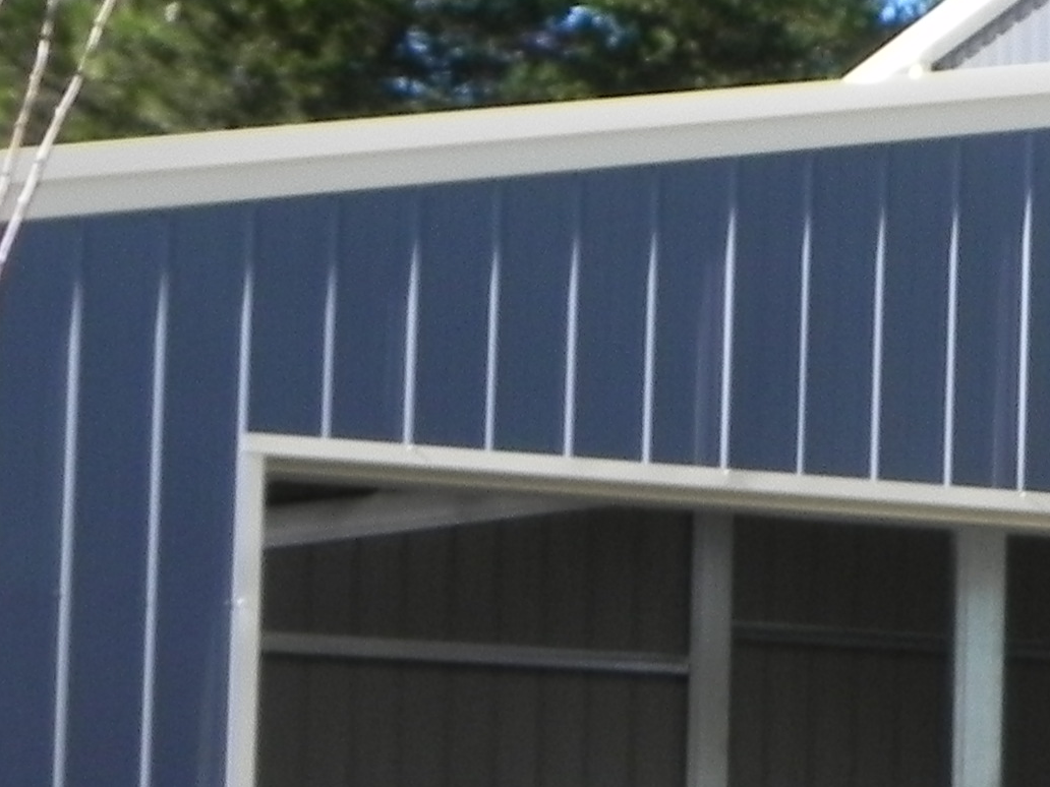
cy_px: 784
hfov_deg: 12.8
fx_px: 4398
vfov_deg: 10.2
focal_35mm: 145
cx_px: 1659
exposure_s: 1/228
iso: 160
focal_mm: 7.3
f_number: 5.6
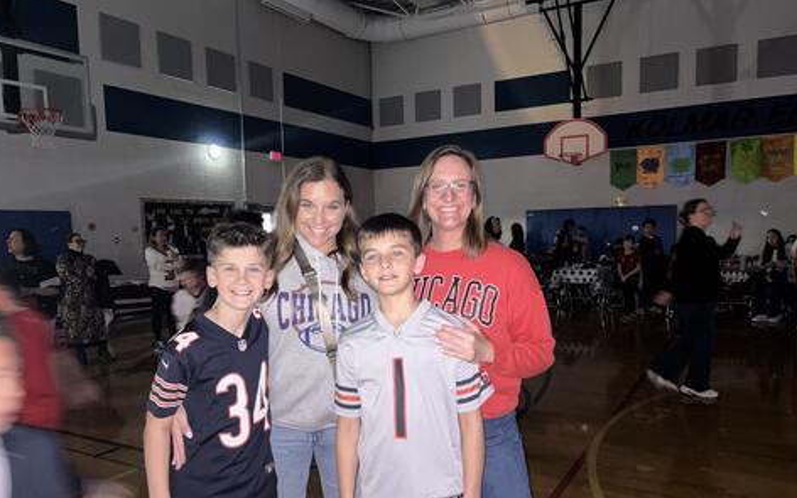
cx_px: 393
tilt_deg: -5.0
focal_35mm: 28
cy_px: 290
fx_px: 608
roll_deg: +0.6
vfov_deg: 44.4
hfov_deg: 66.5
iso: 320
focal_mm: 5.96
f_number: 1.6
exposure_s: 1/13
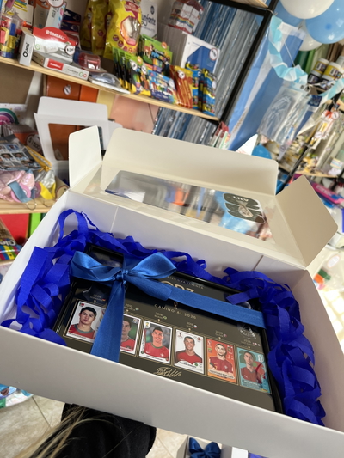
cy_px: 229
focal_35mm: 26
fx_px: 344
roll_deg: -22.9
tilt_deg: -24.1
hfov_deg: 53.1
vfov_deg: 67.3
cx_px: 172
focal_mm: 5.1
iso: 64
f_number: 1.6
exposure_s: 1/121
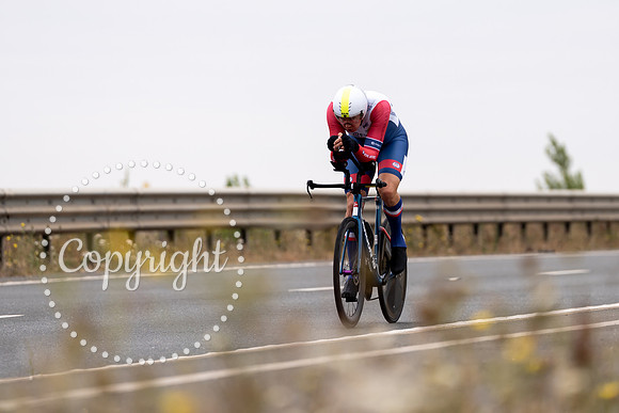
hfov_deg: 7.3
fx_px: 4850
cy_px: 161
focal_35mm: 282
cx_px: 384
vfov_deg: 4.9
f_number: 3.2
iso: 100
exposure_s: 1/800
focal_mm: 200
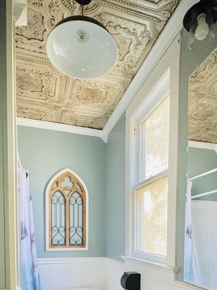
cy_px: 248
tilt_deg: -2.7
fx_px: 234
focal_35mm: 28
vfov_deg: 56.7
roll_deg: -0.3
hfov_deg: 49.7
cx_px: 110
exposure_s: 1/60
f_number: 2.2
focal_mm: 2.22
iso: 1000
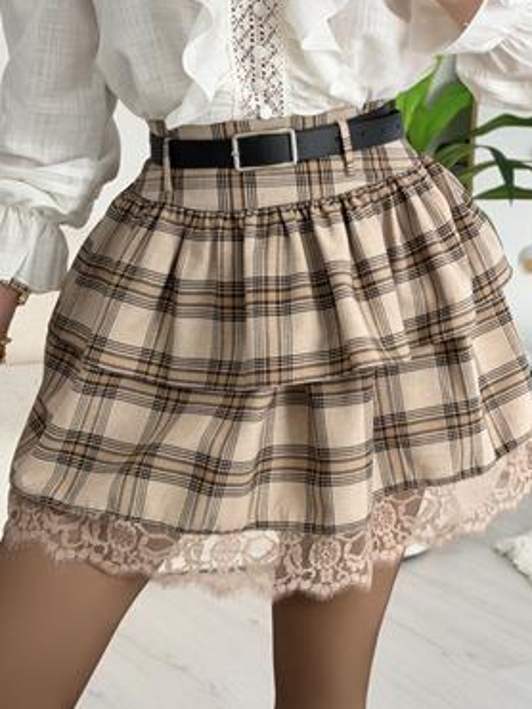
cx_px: 261
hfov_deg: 27.6
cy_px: 354
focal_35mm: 53
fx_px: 1085
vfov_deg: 36.1
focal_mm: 6.76
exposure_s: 1/121
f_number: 1.78
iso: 64
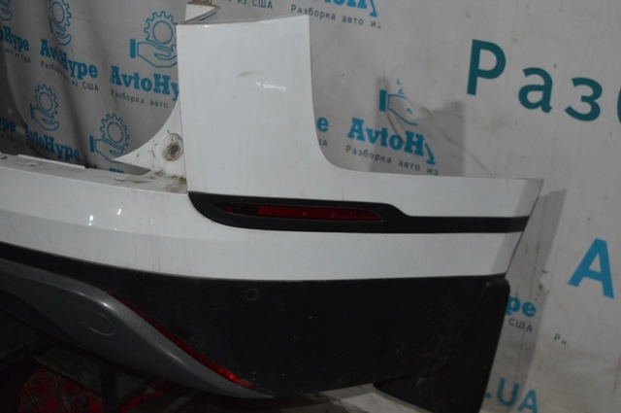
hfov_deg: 38.9
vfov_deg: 26.4
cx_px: 310
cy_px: 206
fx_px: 879
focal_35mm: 51
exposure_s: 1/60
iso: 2500
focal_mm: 34
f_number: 4.5
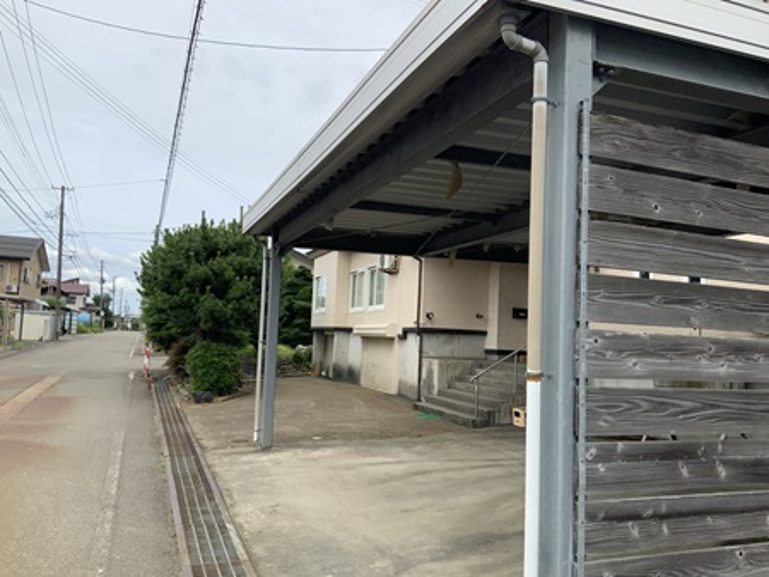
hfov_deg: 61.6
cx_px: 384
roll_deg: -2.7
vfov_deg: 48.3
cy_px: 288
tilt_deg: +2.7
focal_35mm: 29
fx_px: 645
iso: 16
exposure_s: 1/1675
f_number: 1.8
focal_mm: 3
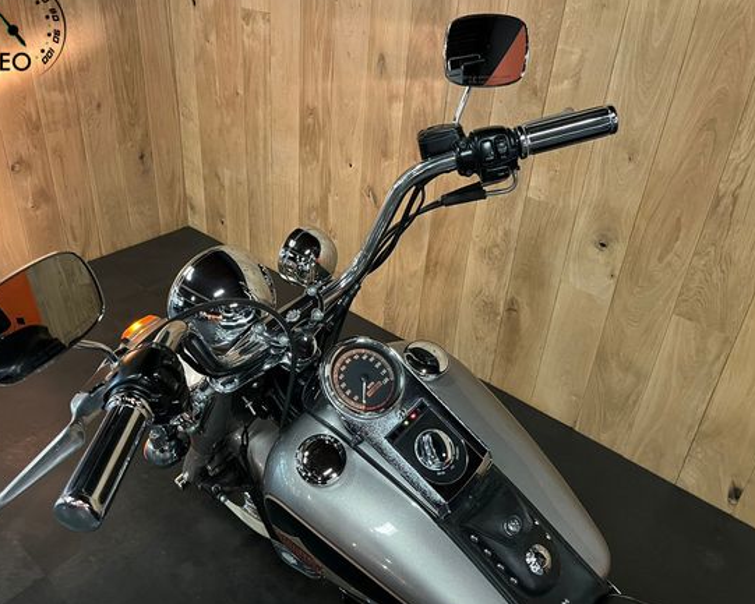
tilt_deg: -32.0
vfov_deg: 48.5
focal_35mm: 30
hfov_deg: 58.6
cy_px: 308
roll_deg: -3.1
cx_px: 338
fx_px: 670
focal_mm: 5.1
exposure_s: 1/33
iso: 400
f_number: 1.6
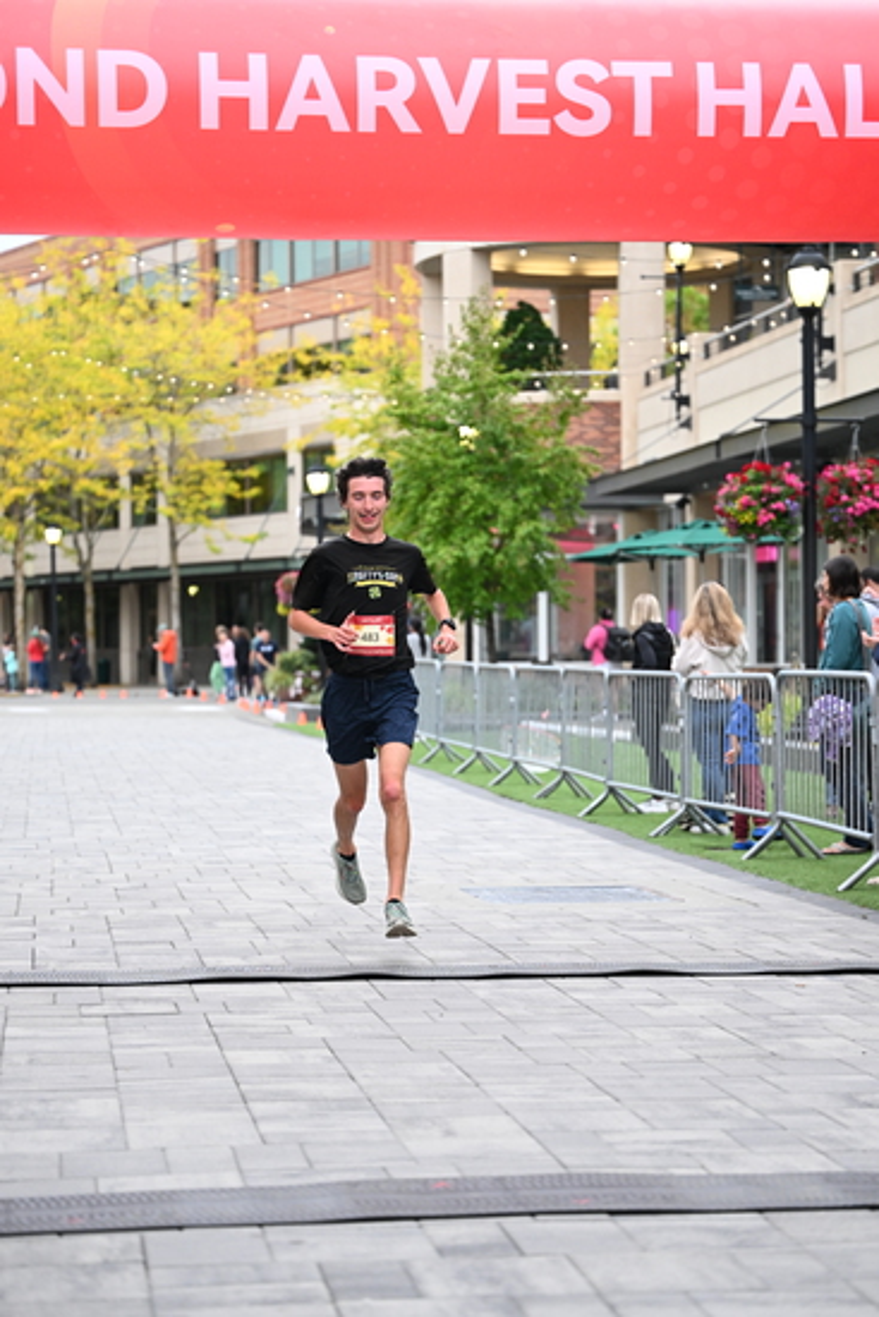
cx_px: 440
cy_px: 658
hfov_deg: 18.0
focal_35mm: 76
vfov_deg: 26.6
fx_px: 2782
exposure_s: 1/1000
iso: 1600
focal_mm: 76
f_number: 2.8
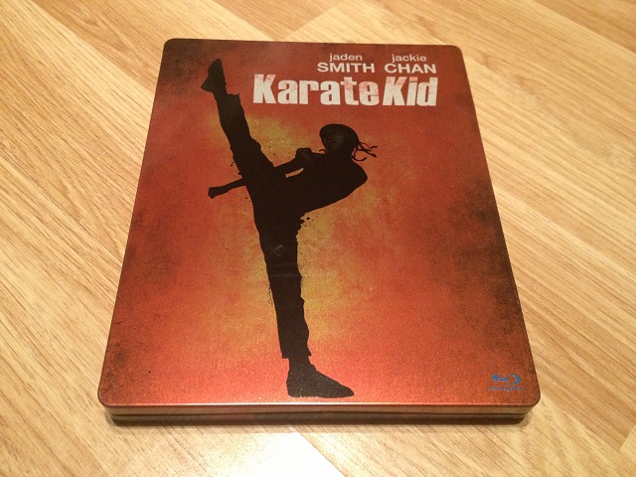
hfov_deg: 52.6
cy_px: 238
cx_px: 318
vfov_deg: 40.7
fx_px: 643
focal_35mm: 35
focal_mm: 4.28
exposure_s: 1/20
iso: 320
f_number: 2.4
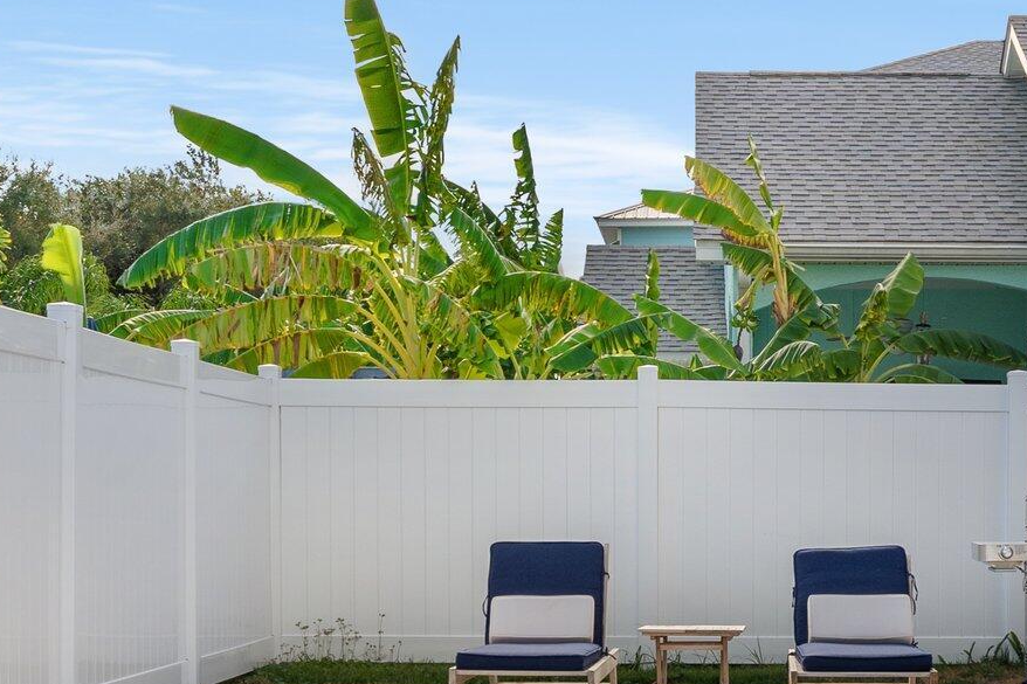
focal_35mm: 84
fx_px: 2396
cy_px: 480
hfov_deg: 24.0
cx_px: 732
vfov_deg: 16.2
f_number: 10
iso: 100
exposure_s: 1/160
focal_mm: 24
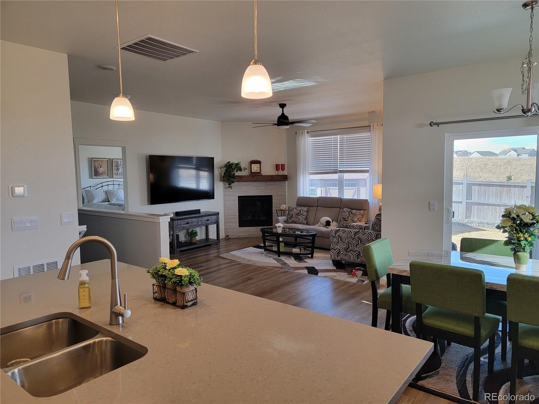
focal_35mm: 24
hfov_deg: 71.6
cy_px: 202
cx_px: 270
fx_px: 374
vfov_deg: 56.8
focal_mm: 6.7
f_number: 1.8
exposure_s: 1/120
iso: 125
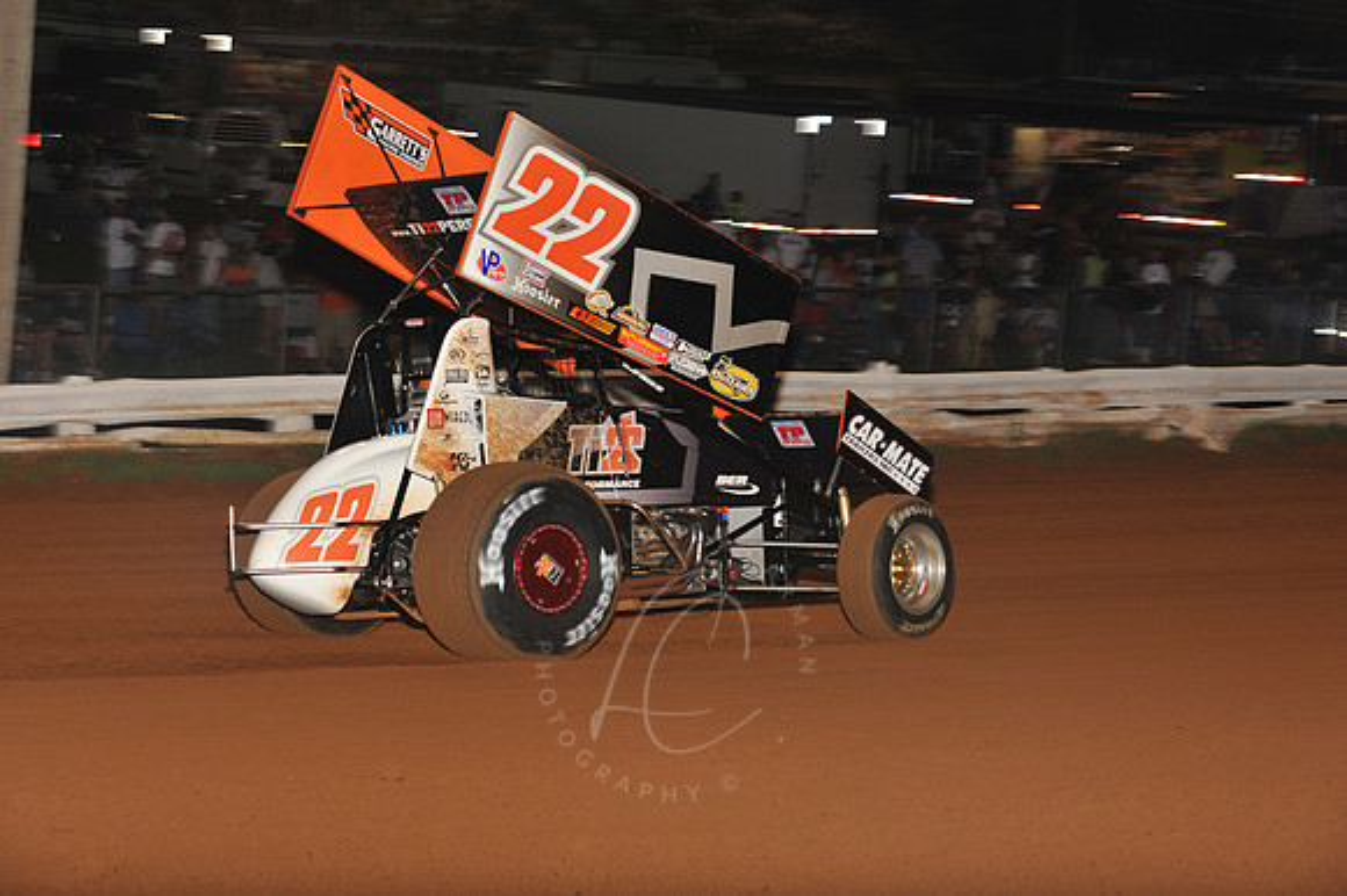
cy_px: 448
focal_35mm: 105
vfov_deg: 13.0
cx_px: 674
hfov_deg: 19.5
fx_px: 3926
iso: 1000
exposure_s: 1/320
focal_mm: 105
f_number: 7.1
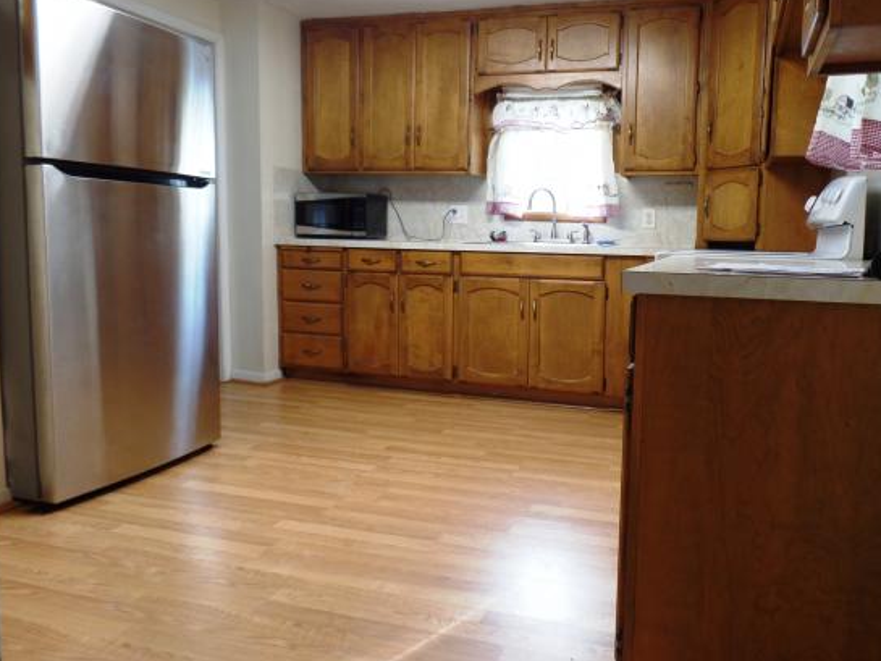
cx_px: 506
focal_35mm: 27
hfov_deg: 65.0
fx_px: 687
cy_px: 301
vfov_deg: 51.3
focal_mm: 4.1
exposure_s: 1/30
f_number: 2.8
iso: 80
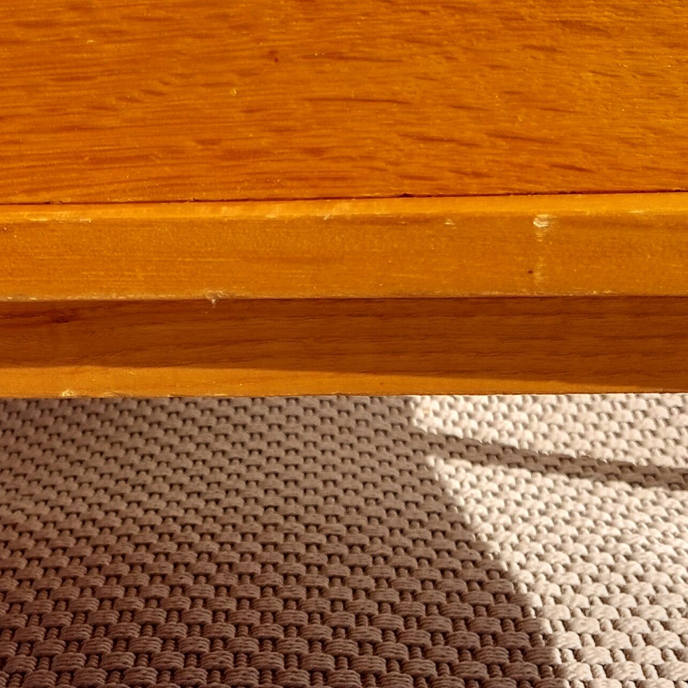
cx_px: 185
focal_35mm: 79
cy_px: 412
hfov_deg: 21.8
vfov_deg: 21.9
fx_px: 1776
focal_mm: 5.23
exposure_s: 1/663
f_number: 1.8
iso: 25
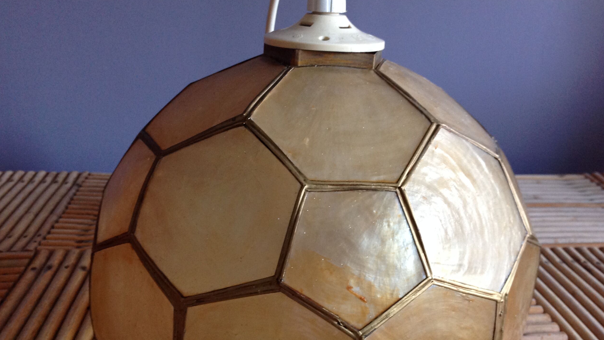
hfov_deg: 51.6
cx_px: 307
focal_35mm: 39
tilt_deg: -21.1
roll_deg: -2.8
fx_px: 625
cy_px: 221
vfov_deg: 30.2
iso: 160
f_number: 2.4
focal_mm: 4.28
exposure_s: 1/15
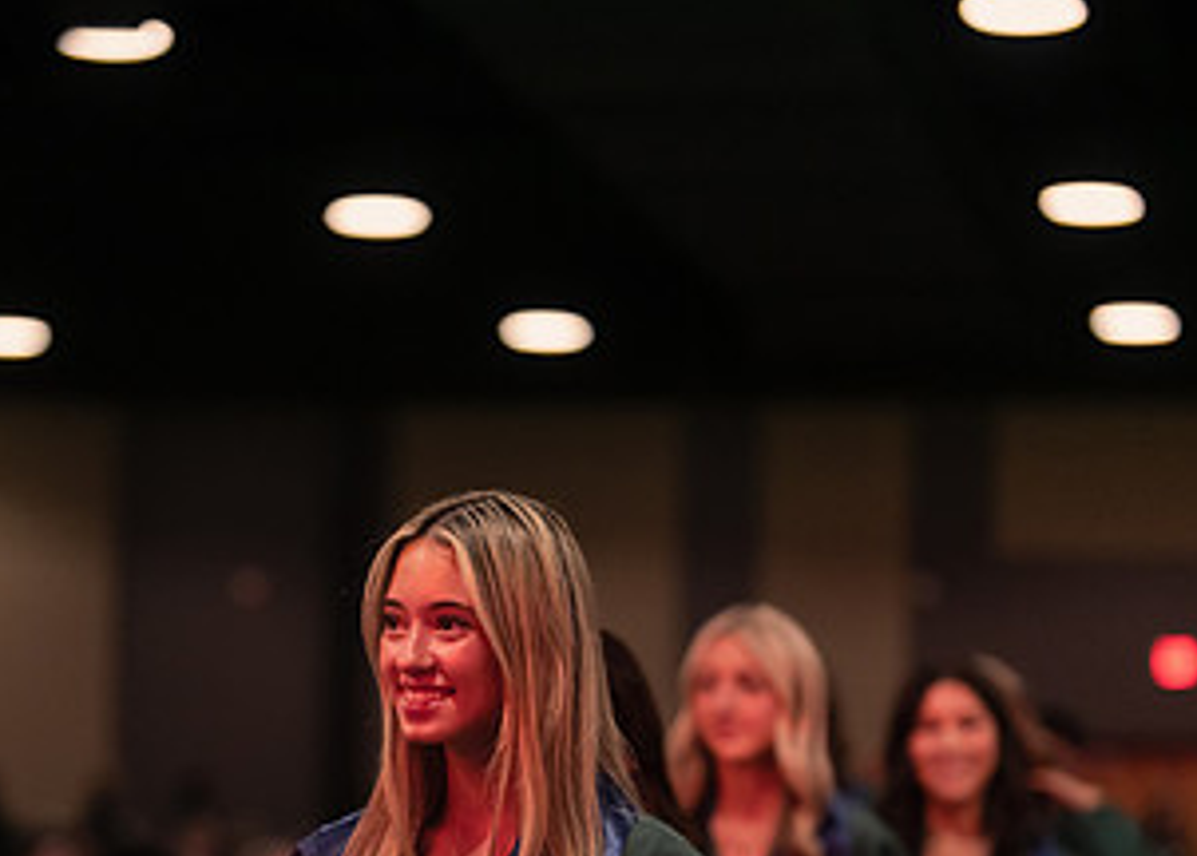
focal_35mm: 102
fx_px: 3469
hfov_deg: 19.5
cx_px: 432
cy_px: 801
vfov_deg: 13.9
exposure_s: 1/500
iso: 1250
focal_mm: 50
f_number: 1.2
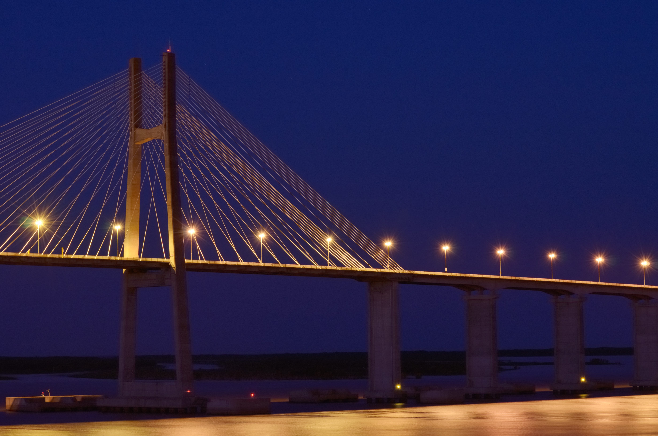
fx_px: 1915
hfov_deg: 19.5
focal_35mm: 105
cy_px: 218
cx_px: 329
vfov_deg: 13.0
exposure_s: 15
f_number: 11
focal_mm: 70
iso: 100
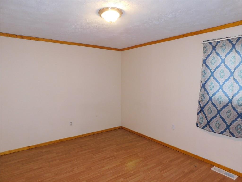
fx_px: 161
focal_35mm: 23
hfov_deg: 73.9
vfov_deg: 58.9
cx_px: 121
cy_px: 91
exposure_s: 1/30
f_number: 3
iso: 200
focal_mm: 4
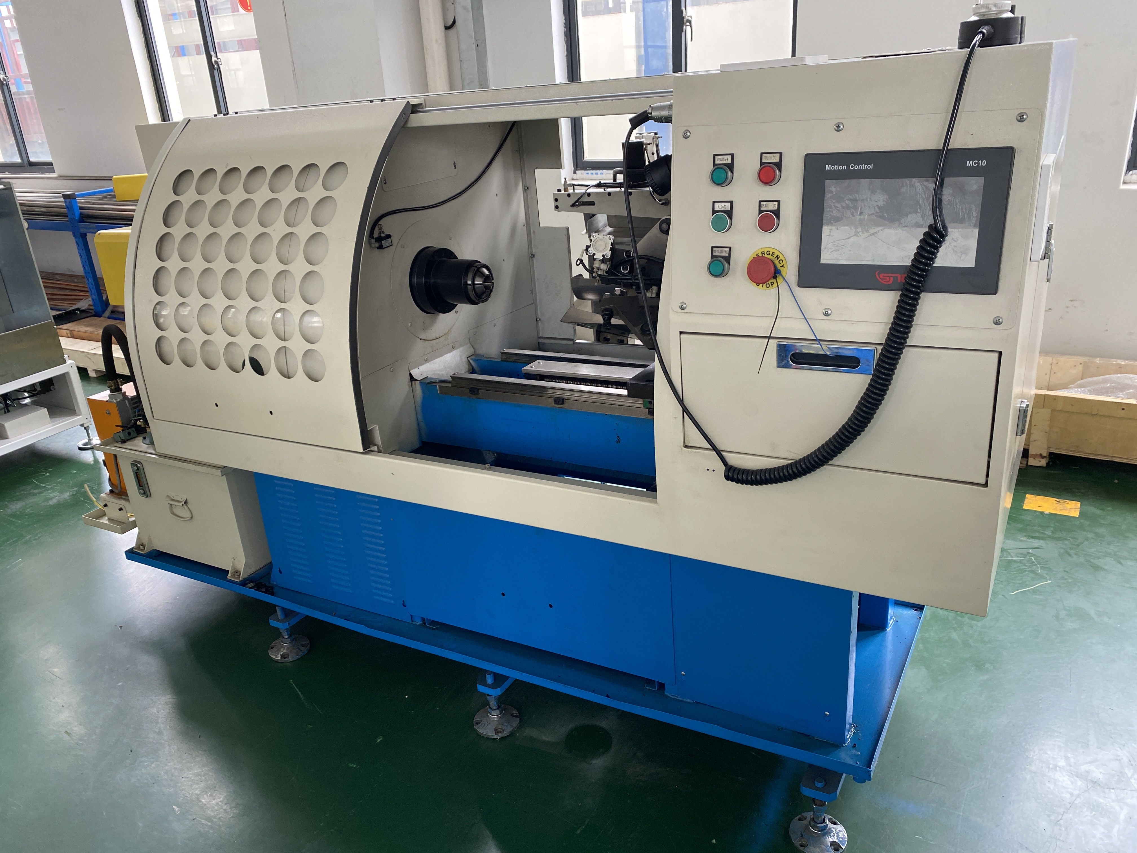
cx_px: 568
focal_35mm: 26
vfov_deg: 53.1
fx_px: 854
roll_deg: +3.9
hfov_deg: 67.3
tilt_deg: -23.0
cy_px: 426
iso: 125
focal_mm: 4.25
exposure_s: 1/113
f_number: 1.8
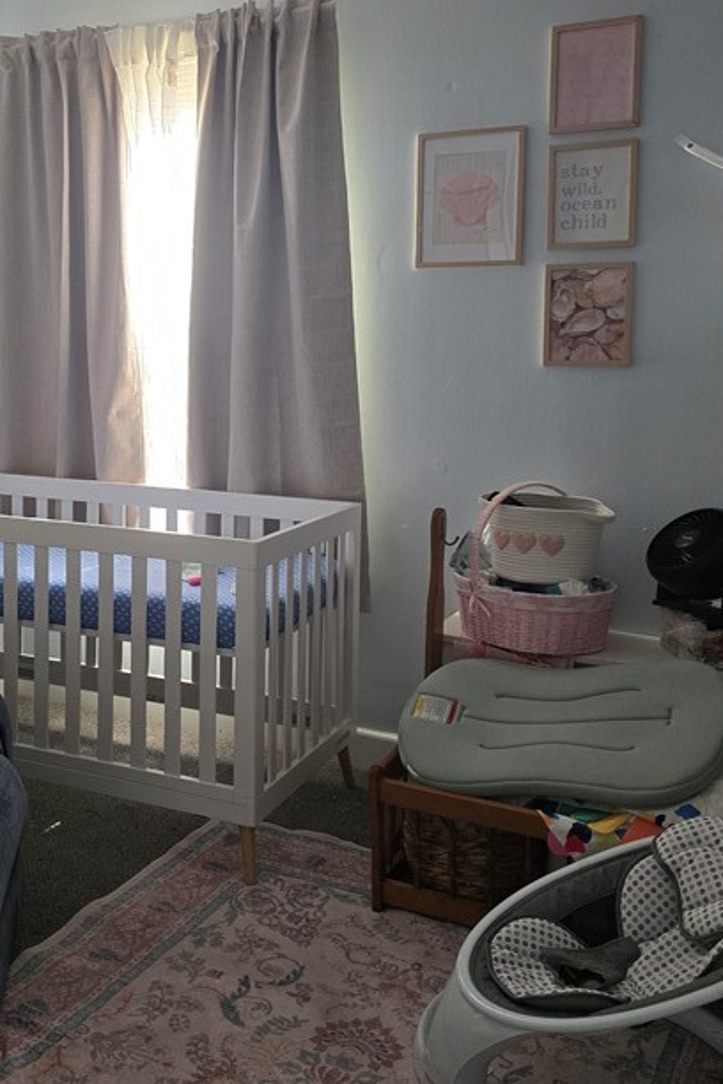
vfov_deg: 48.3
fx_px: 1205
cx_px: 170
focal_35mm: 40
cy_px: 461
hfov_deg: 32.7
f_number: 1.7
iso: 640
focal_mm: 6.3
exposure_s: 1/120
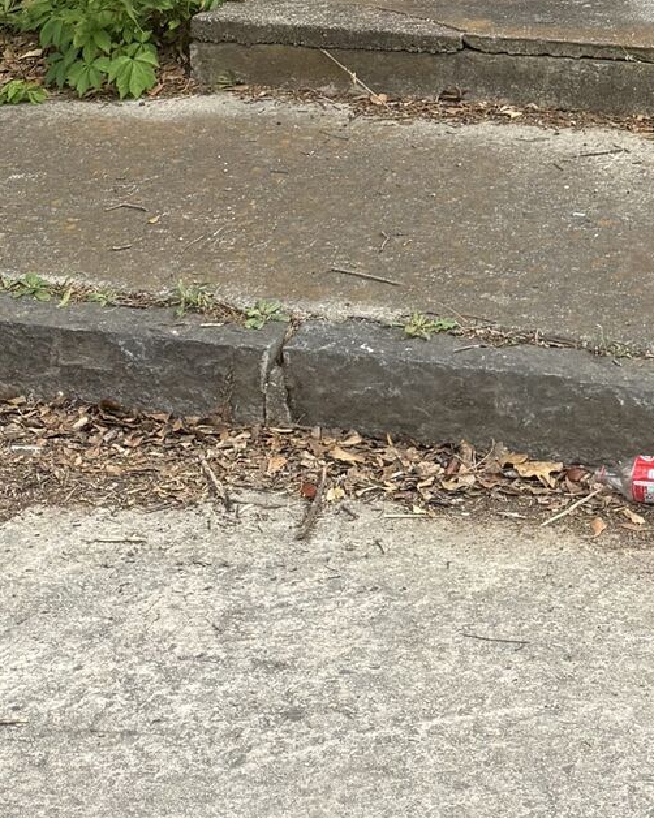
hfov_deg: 17.4
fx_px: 2082
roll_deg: -0.7
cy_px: -457
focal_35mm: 86
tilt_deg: +1.0
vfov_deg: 19.1
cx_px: 684
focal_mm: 6.76
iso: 100
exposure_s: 1/1618
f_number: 1.78
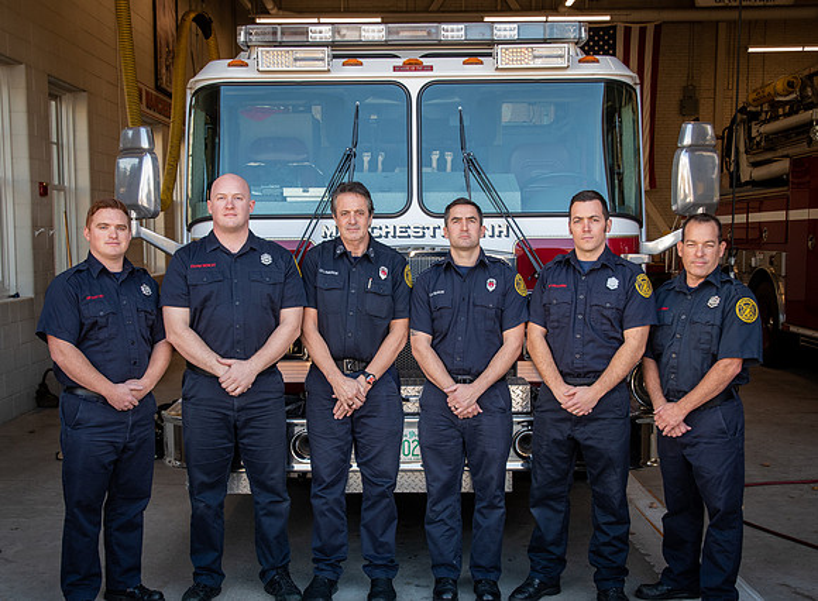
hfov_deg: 41.4
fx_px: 1083
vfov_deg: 31.0
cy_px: 338
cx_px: 403
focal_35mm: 46
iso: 640
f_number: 4.5
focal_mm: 24
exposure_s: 1/200
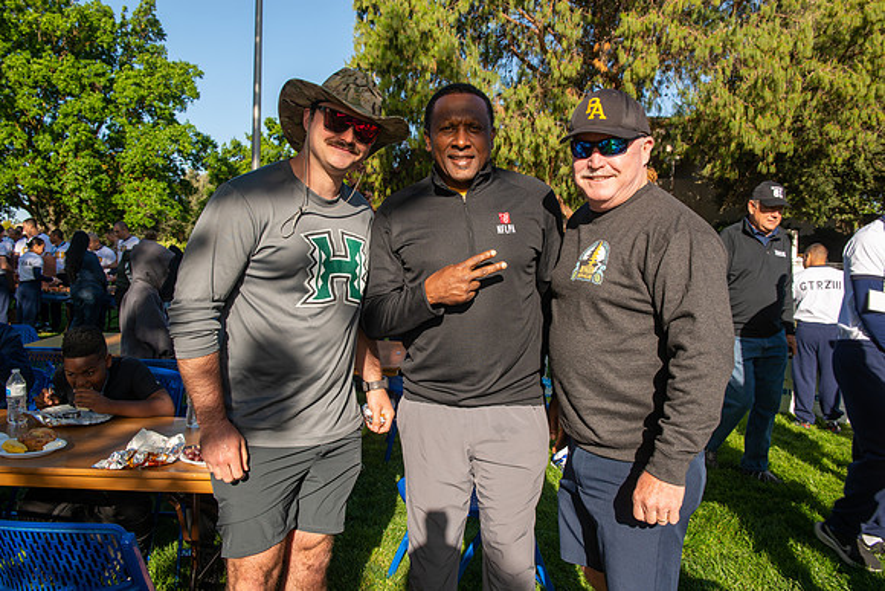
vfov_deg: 45.0
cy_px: 296
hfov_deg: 63.6
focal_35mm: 29
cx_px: 442
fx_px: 713
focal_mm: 29
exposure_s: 1/125
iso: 100
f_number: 8
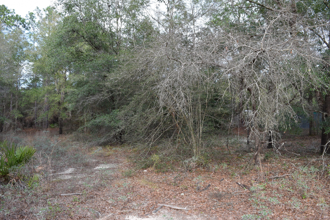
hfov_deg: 67.4
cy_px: 110
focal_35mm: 27
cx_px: 165
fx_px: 247
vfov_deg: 47.9
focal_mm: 18
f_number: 6.3
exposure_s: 1/160
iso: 400
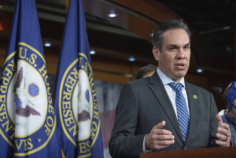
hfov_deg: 17.2
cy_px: 79
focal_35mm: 119
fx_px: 780
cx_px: 118
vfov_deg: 11.5
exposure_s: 1/400
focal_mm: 119
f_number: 5.6
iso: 10000
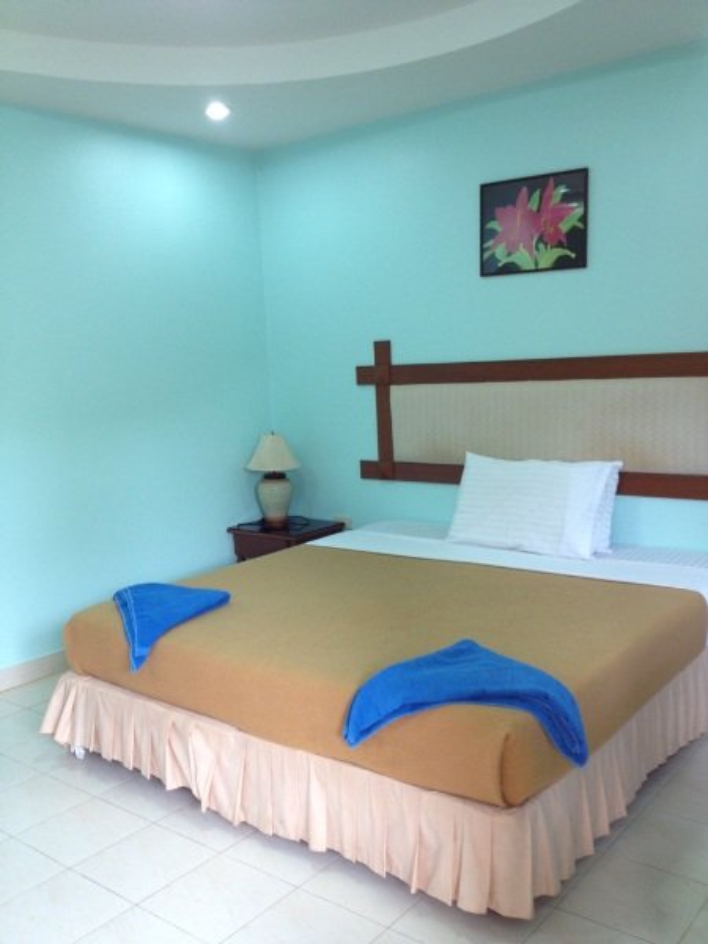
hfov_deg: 40.7
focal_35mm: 35
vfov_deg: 52.6
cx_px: 354
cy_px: 472
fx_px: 954
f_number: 2.4
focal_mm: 4.28
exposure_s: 1/20
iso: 100
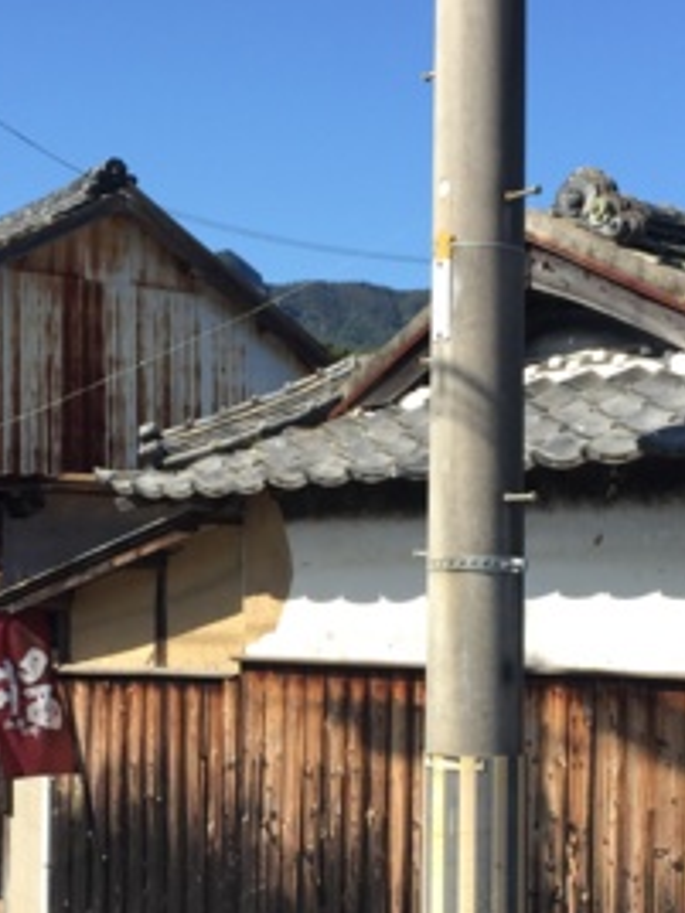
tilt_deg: +0.0
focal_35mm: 65
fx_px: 1715
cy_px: 593
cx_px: 317
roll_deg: +0.4
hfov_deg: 22.6
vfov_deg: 29.7
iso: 32
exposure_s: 1/1041
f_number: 2.2
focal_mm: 4.15
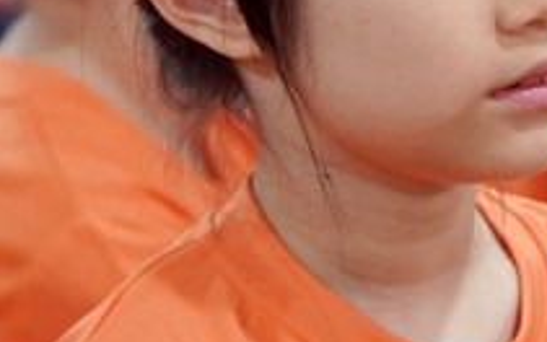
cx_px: 542
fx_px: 10393
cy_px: 57
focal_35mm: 697
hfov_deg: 3.0
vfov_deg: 1.9
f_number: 4
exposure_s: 1/200
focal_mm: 160
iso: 3200
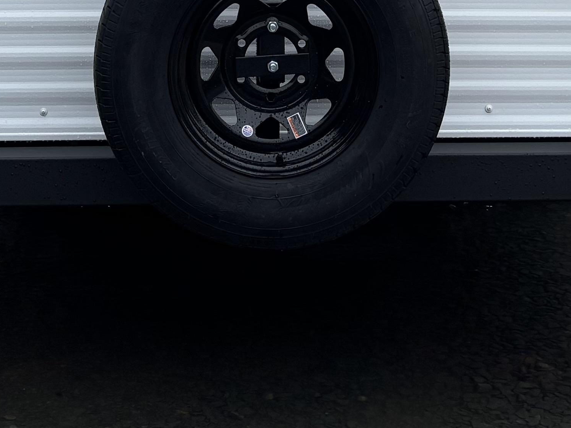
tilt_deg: +2.8
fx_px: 1633
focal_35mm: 99
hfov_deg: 19.8
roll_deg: +0.1
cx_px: 266
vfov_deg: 13.4
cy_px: -337
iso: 50
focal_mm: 5.96
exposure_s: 1/1522
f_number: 1.6
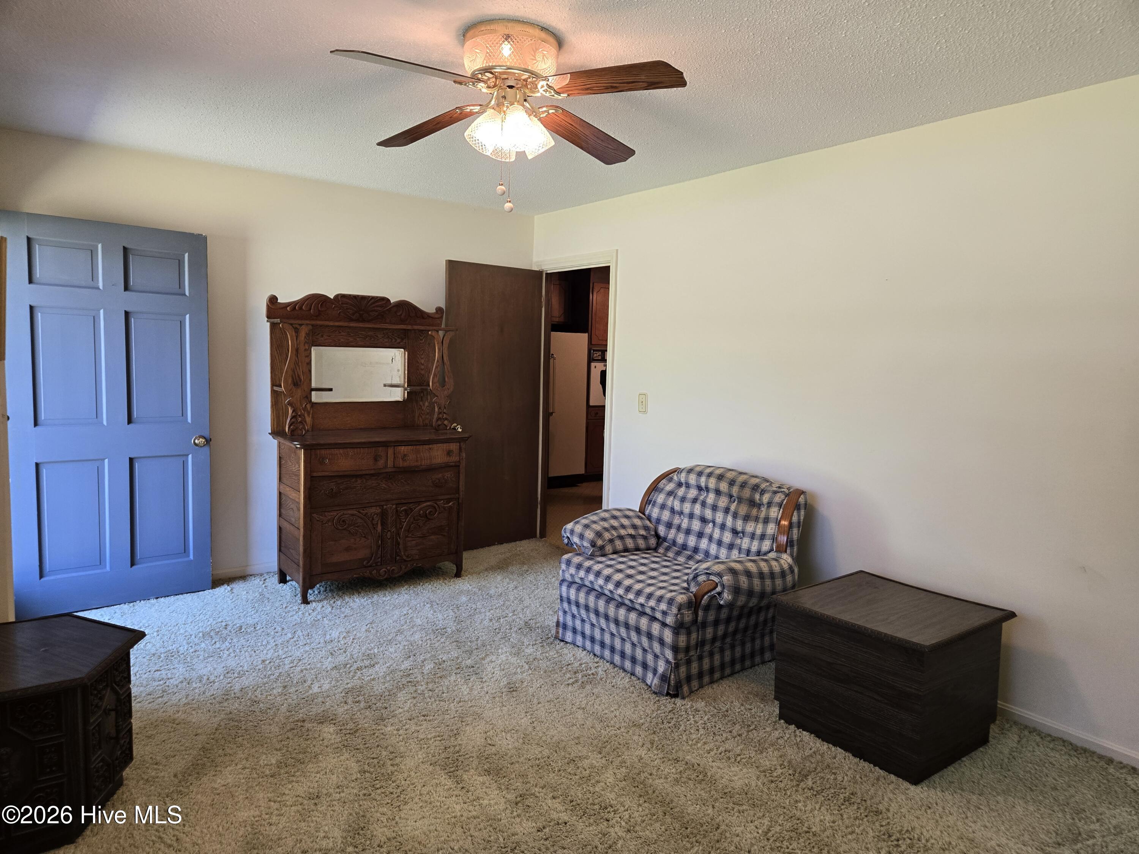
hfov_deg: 73.9
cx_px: 570
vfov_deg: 58.9
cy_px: 427
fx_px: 757
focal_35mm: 23
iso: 160
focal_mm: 5.4
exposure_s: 1/120
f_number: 1.8
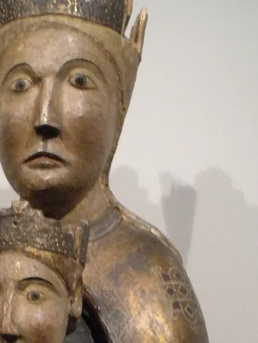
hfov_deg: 17.8
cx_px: 47
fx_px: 814
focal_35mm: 82
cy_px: 348
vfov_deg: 22.8
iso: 400
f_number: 3.5
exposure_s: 1/8.6
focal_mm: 6.3
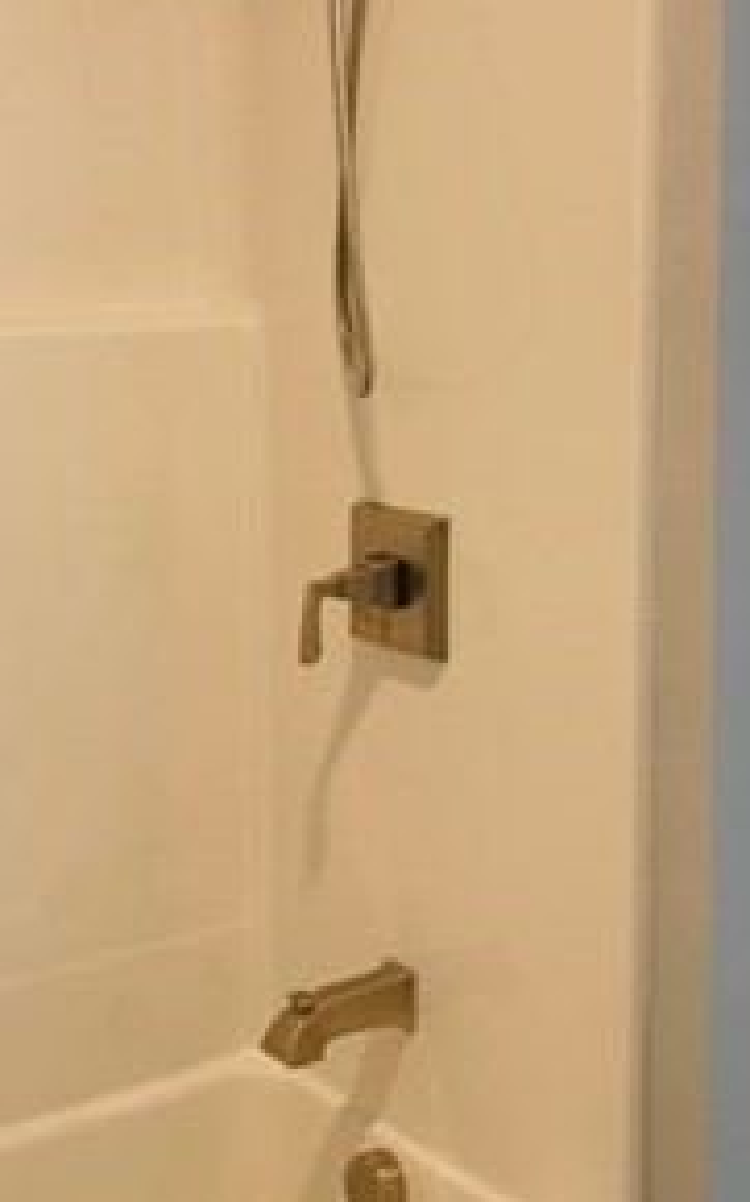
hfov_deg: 22.7
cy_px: 435
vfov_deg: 35.5
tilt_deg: -6.2
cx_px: 381
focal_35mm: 57
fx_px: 1866
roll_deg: -0.4
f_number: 1.8
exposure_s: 1/60
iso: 80
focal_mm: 4.25
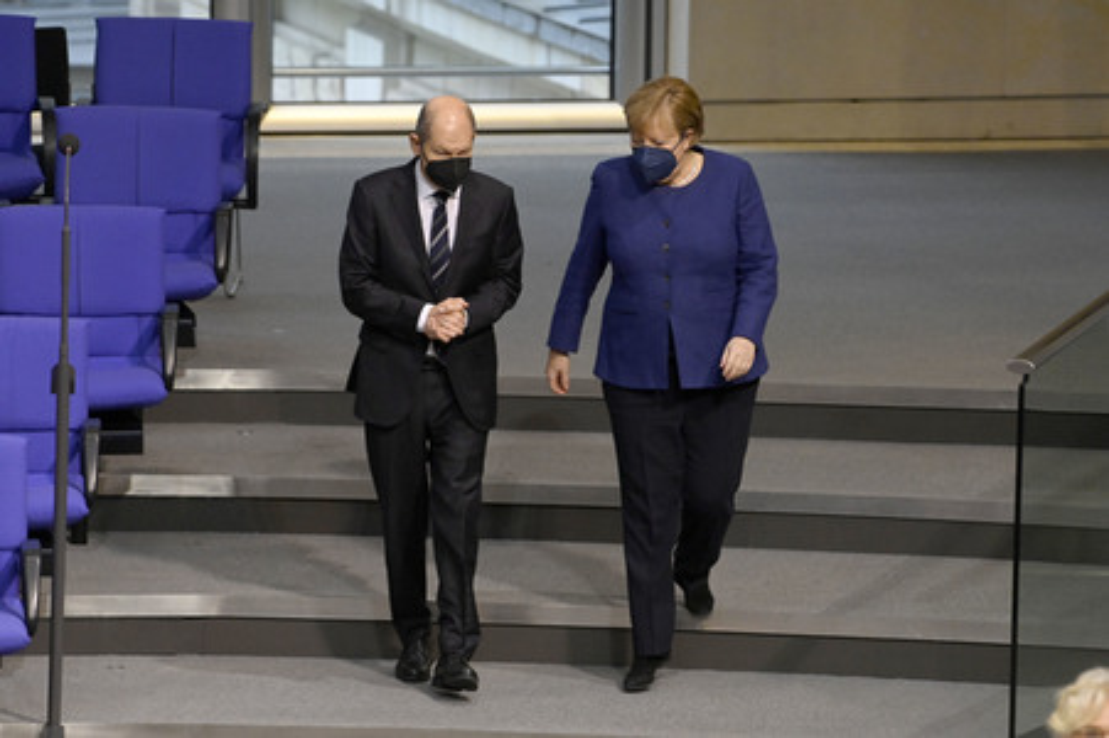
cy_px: 369
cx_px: 554
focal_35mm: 300
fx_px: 9235
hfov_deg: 6.9
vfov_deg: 4.6
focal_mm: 300
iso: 8000
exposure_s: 1/320
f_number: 5.6
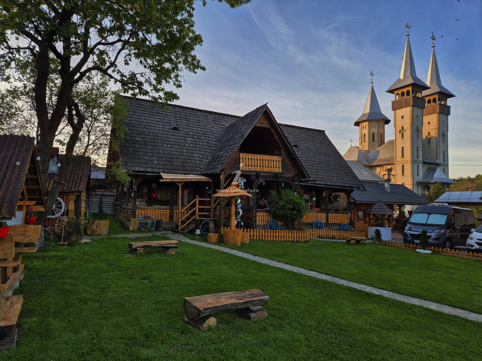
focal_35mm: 23
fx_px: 320
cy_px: 180
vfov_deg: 58.9
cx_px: 241
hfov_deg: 73.9
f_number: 1.8
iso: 25
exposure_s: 1/192
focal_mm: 5.4
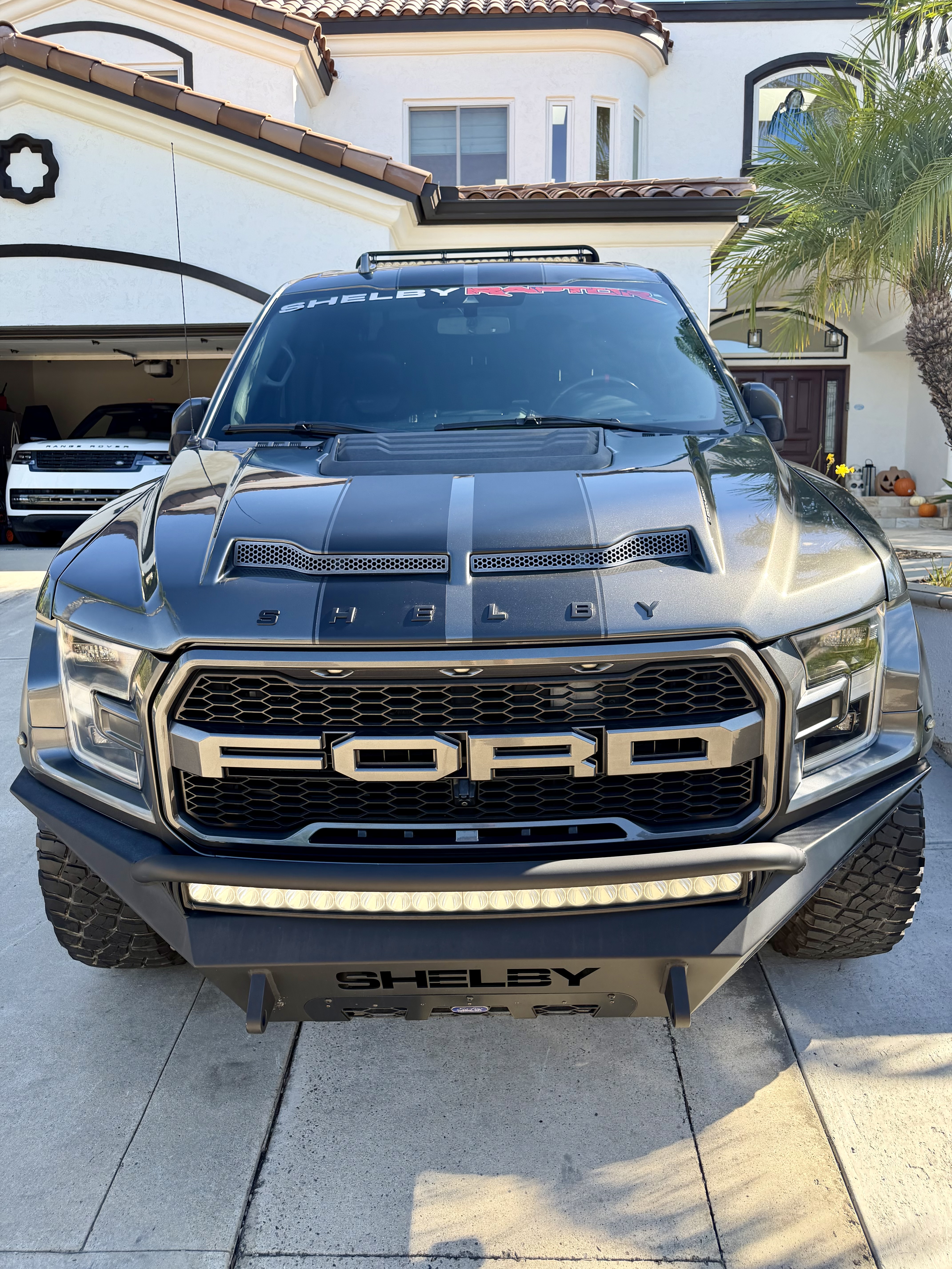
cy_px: 634
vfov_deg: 71.6
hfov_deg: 56.8
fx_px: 880
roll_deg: -0.6
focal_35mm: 24
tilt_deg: -5.3
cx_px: 476
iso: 100
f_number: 1.78
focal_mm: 6.76
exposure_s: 1/931
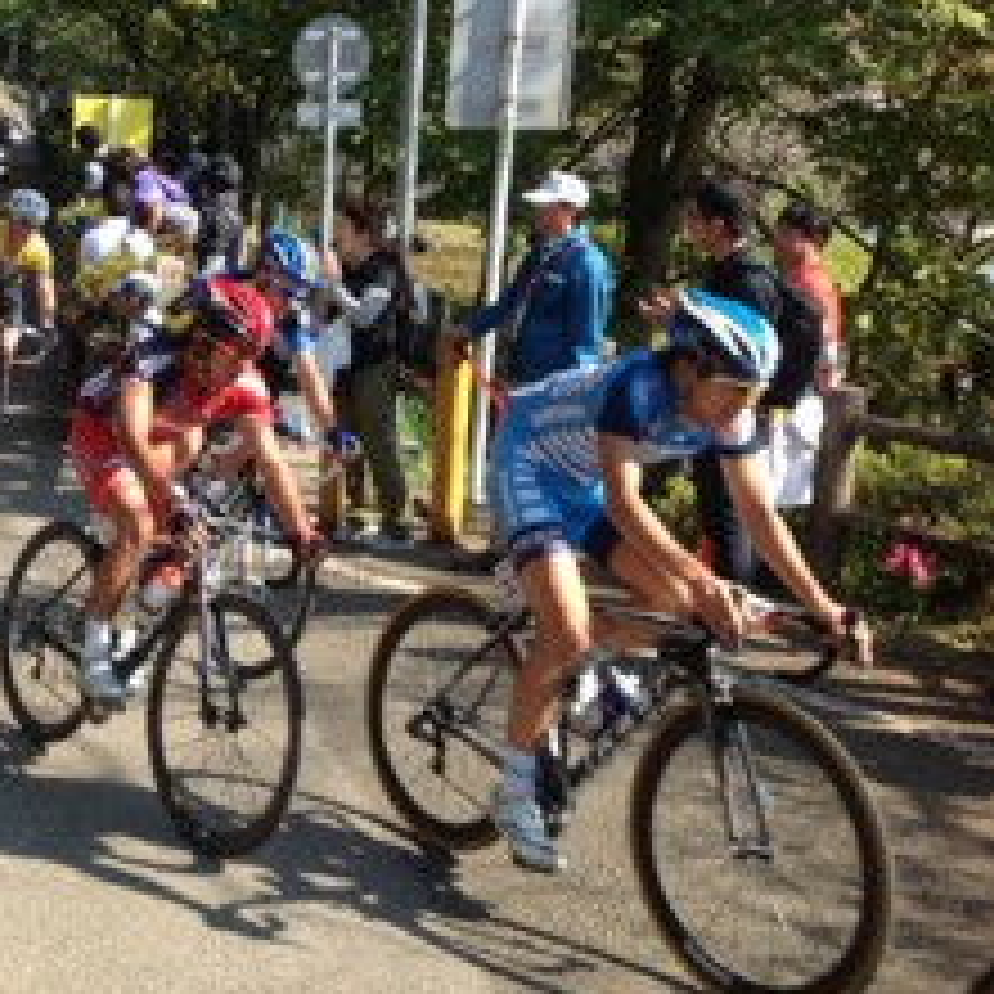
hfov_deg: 25.8
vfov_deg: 27.3
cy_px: 432
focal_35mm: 63
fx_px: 2047
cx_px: -13
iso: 50
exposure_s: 1/540
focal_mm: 4.28
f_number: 2.4
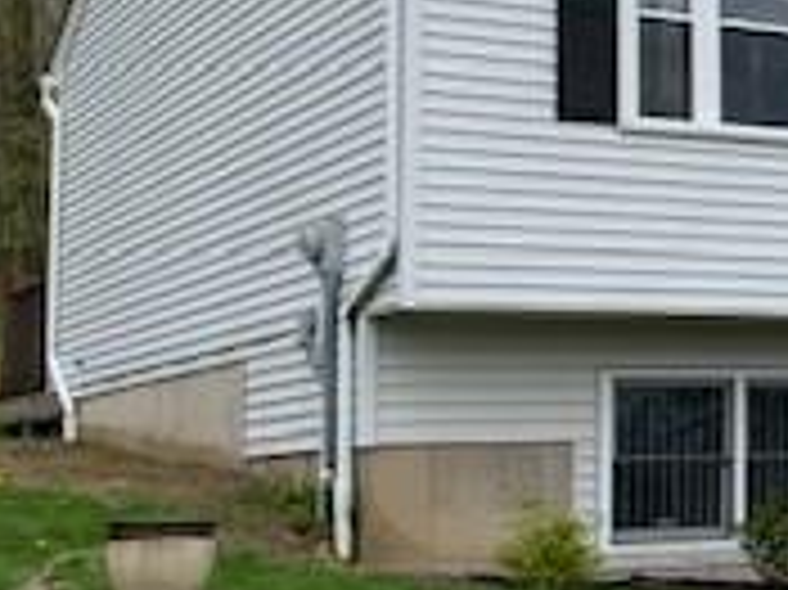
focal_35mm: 95
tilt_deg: +8.0
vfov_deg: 15.5
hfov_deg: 18.9
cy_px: 252
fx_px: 2161
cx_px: 1063
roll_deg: +1.3
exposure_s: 1/864
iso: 25
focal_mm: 4.25
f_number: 1.8
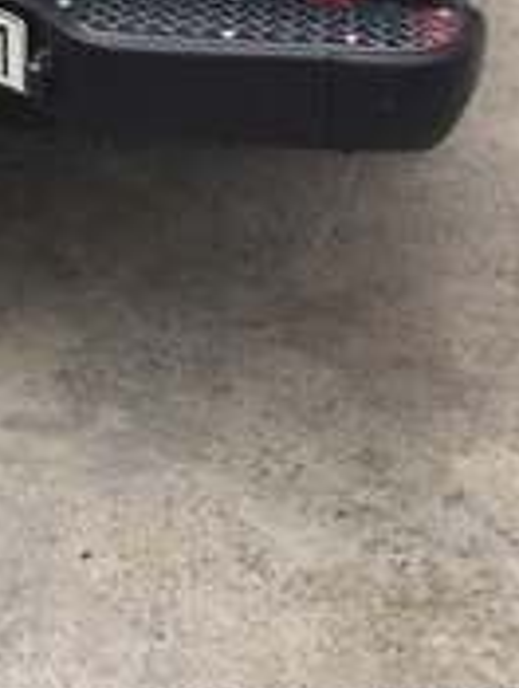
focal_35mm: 82
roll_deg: +2.7
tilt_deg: -17.0
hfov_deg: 17.3
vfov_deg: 21.3
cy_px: -228
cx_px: -94
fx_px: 1633
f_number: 2.2
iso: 32
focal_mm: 4.15
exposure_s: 1/255
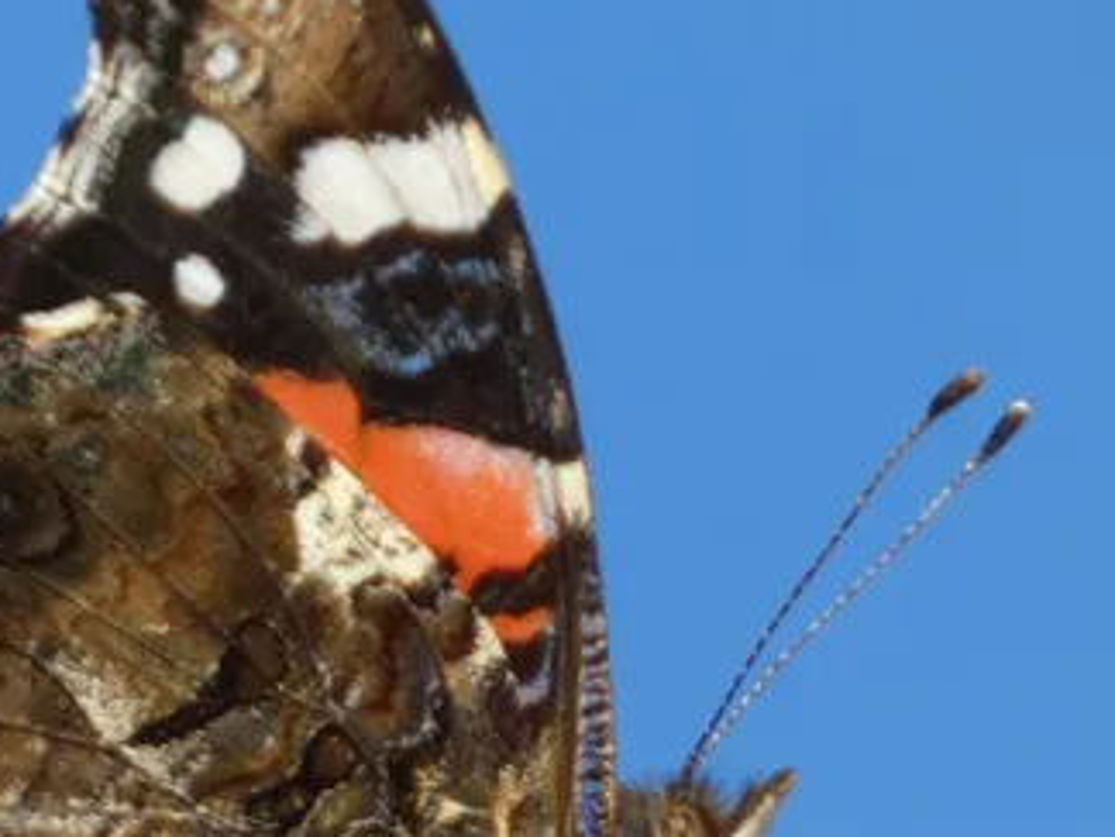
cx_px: 416
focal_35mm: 2369
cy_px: 544
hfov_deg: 0.8
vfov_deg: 0.6
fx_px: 76307
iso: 80
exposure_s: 1/125
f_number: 5.9
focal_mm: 215
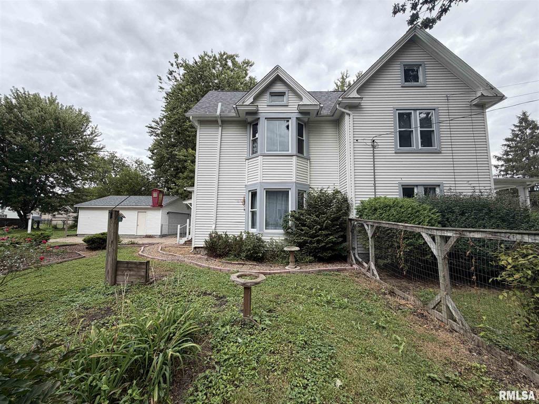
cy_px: 202
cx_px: 270
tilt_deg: +5.3
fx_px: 218
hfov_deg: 102.1
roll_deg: -1.2
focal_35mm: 14
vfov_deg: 85.7
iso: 64
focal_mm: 2.22
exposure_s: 1/439
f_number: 2.2
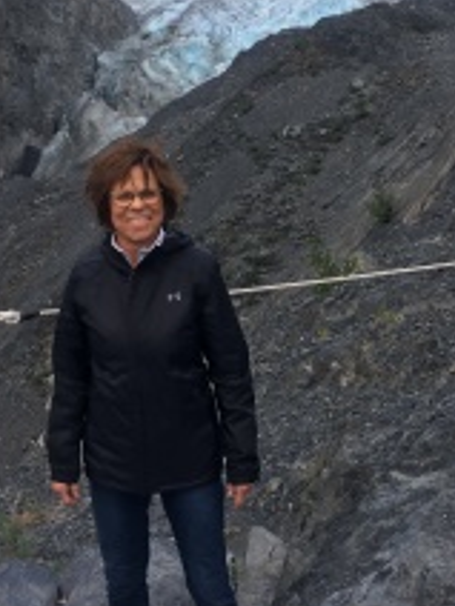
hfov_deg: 29.1
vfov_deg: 37.8
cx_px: 215
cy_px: 212
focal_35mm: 50
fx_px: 876
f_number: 2.2
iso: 25
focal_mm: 4.15
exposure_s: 1/538
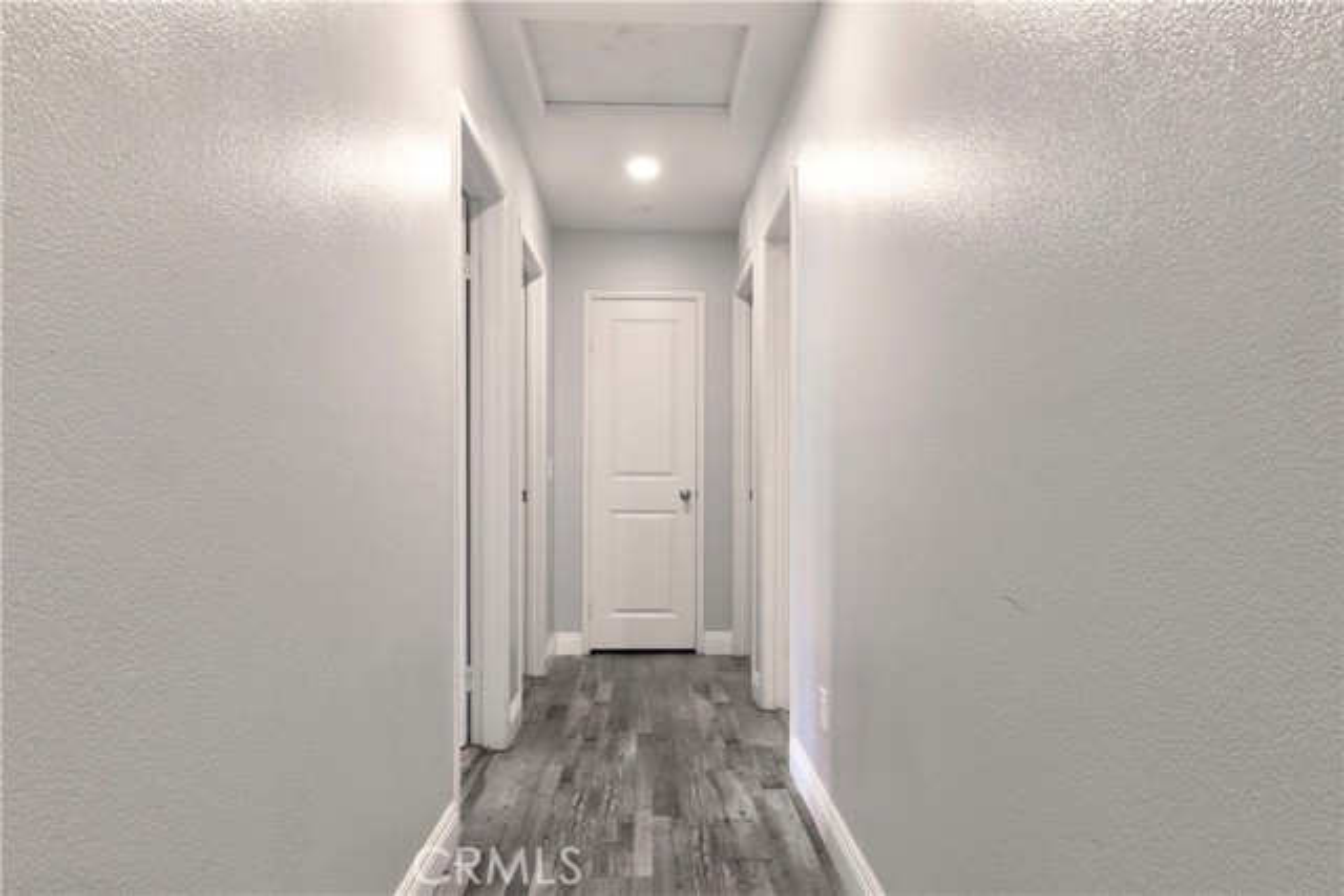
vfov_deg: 77.4
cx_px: 672
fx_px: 560
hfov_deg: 100.4
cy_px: 448
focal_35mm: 15
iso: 640
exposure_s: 1/30
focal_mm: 10
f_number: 4.5
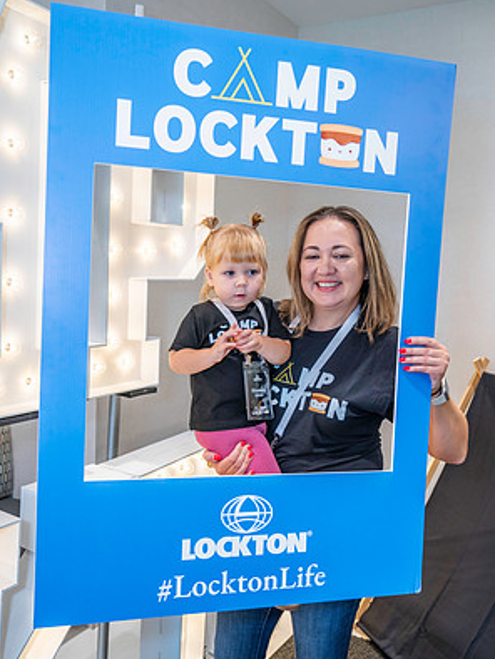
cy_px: 340
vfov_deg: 53.9
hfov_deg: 41.8
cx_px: 248
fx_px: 648
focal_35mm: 34
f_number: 4
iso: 800
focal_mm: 31
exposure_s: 1/160
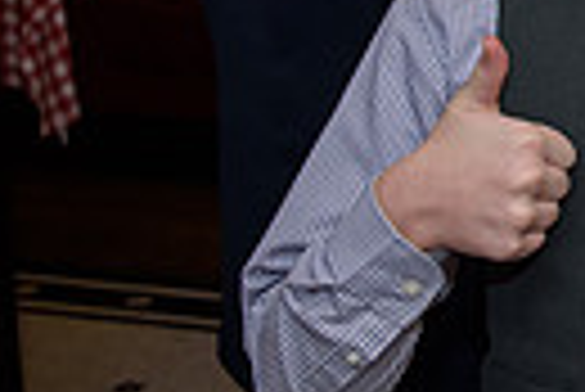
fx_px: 2326
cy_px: -97
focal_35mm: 143
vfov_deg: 9.5
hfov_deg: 13.2
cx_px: 976
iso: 800
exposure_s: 1/160
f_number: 4
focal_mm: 32
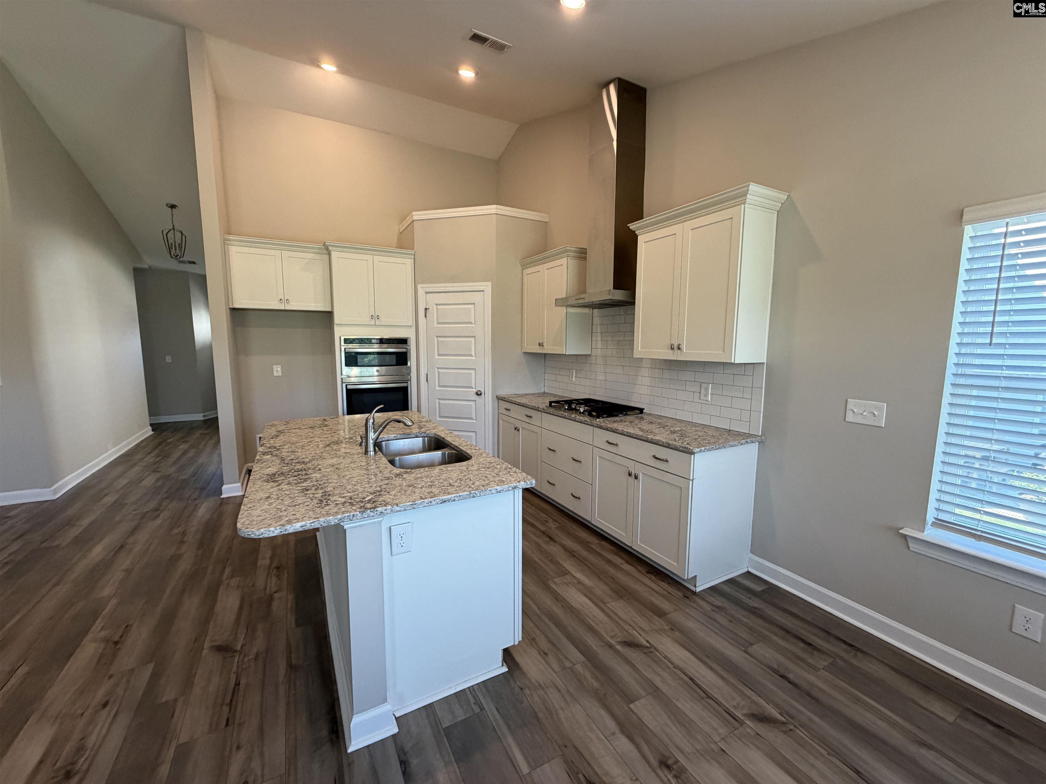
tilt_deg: -7.3
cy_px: 392
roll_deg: +0.8
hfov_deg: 102.1
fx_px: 423
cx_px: 523
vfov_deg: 85.7
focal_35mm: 14
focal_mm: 2.22
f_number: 2.2
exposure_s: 1/120
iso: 250
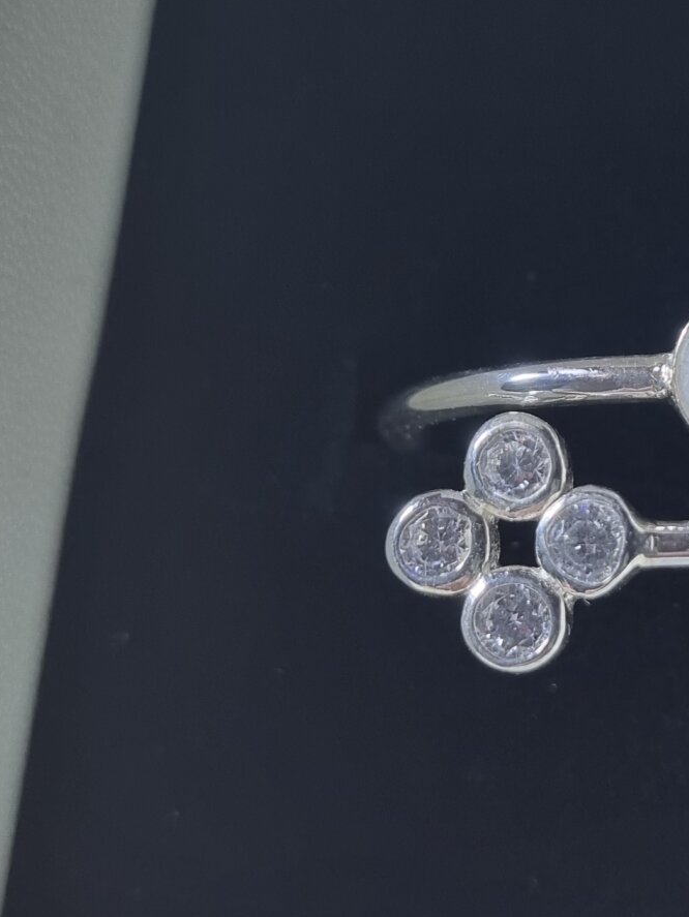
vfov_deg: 26.0
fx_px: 1989
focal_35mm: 75
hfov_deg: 19.4
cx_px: 589
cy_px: 439
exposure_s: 1/100
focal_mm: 5.4
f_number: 1.8
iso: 80
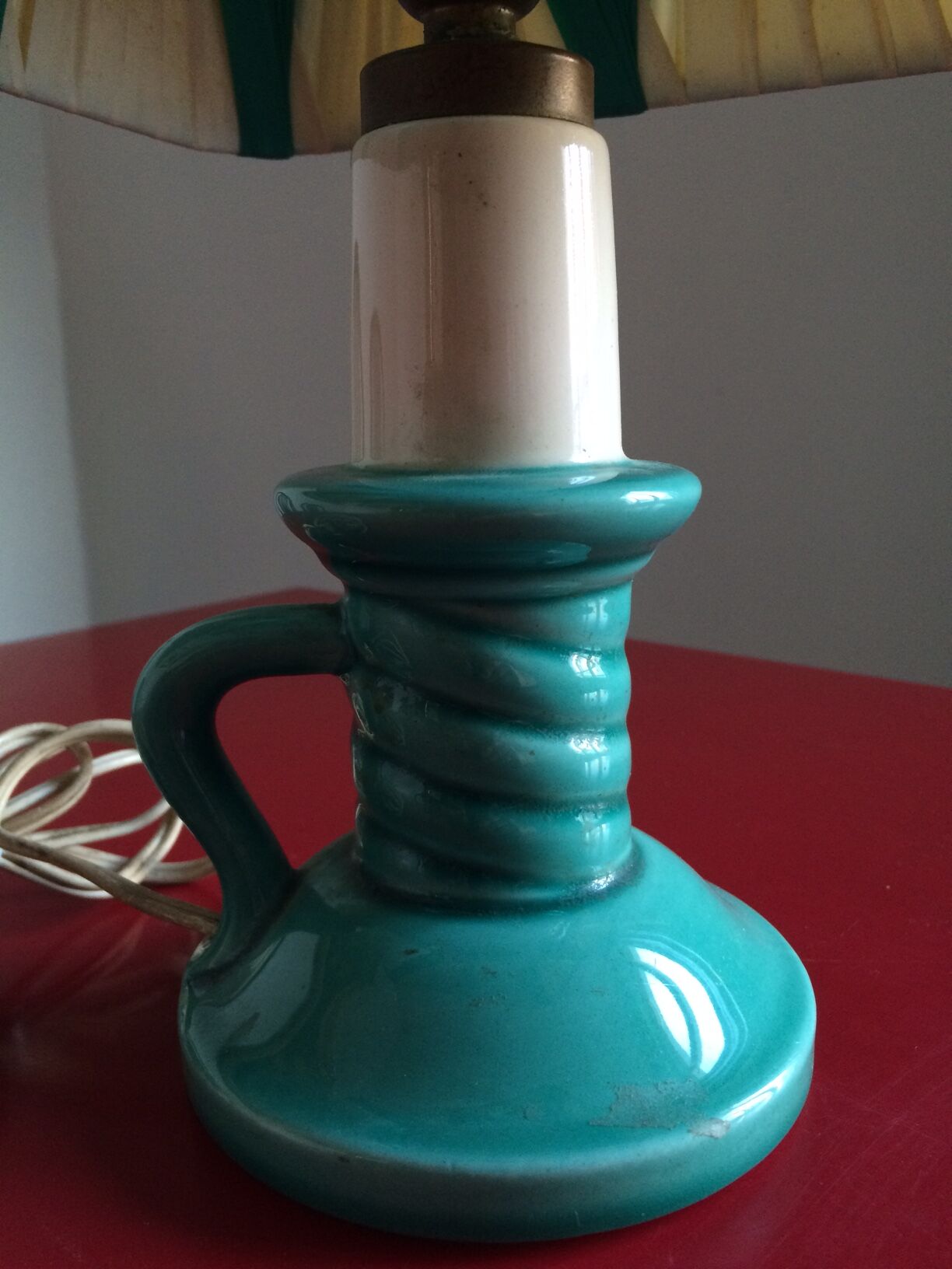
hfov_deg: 48.2
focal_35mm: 29
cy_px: 634
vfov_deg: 61.7
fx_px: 1063
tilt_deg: -13.6
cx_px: 476
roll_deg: +1.0
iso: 200
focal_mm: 4.15
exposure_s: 1/33
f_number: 2.2
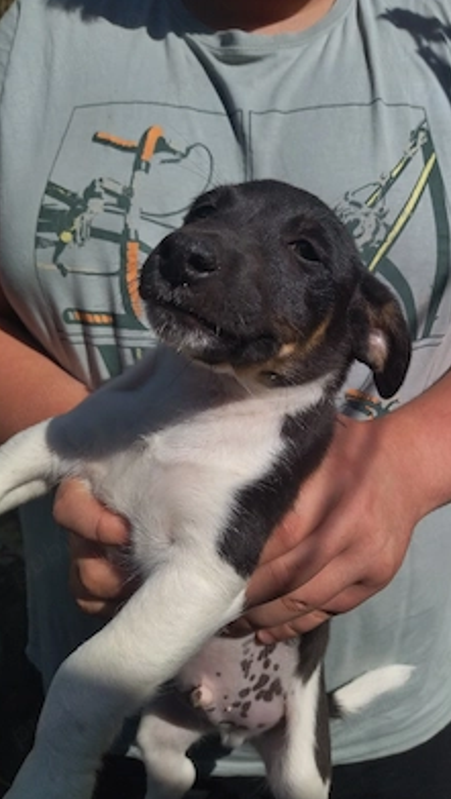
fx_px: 637
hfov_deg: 38.8
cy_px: 402
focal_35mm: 30
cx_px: 275
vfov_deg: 64.3
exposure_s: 1/10000
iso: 95
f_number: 1.79
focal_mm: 4.74
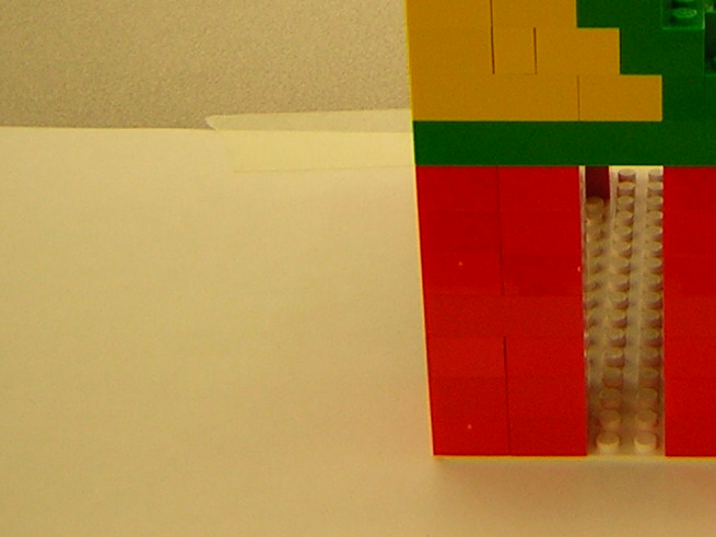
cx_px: 762
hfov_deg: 21.3
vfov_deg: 16.1
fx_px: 1820
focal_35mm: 88
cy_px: -115
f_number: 2.6
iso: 50
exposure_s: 1/7.3
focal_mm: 4.7
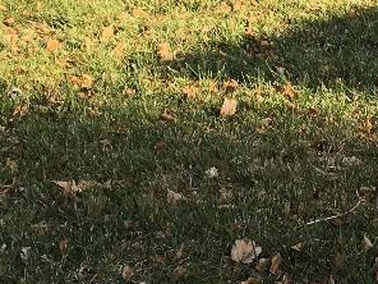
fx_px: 1540
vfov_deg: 9.7
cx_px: 526
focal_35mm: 141
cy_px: -302
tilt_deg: +3.9
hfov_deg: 13.4
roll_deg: +0.9
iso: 25
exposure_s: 1/582
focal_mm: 4.15
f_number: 2.2
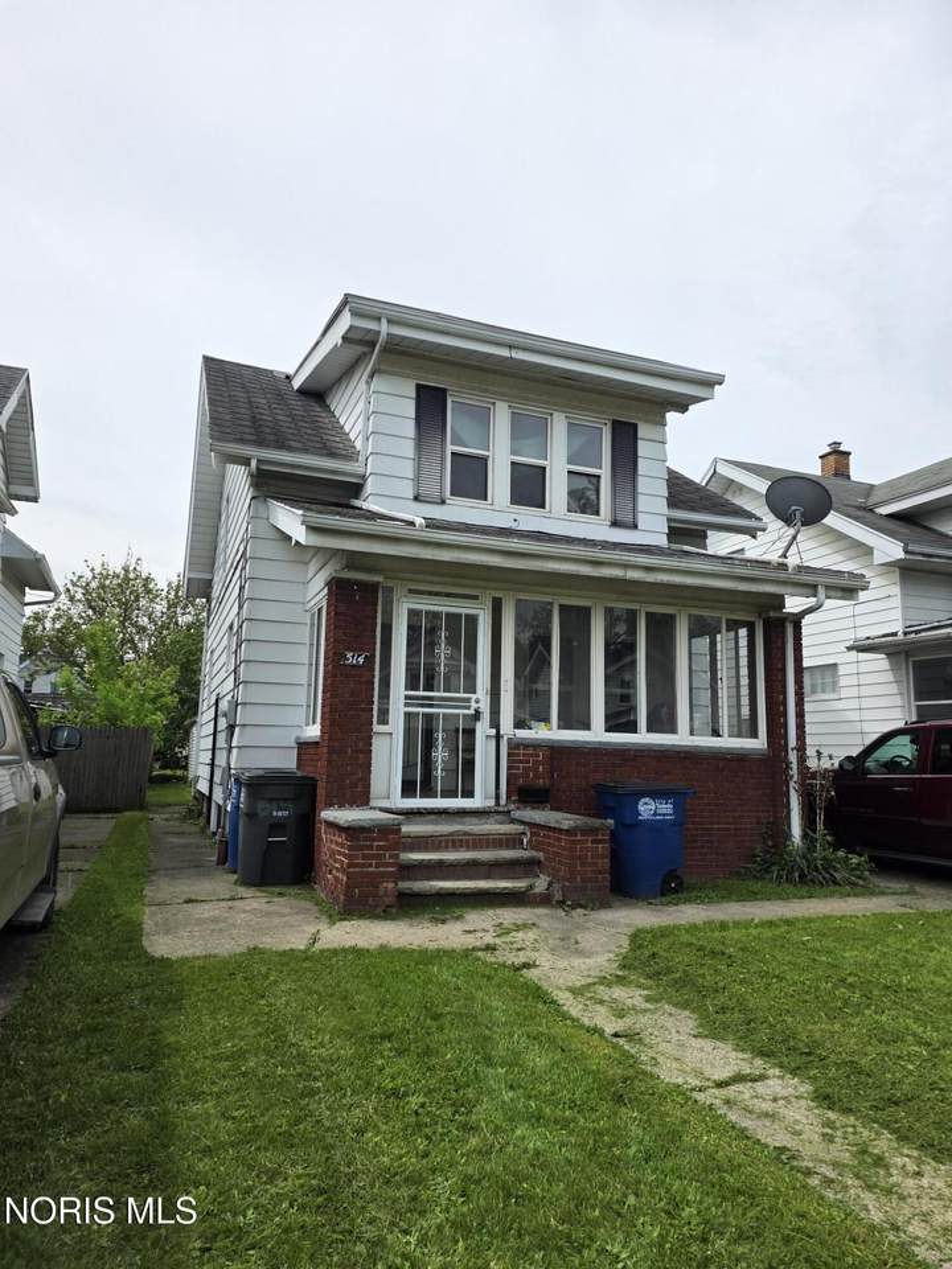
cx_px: 476
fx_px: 843
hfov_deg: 58.9
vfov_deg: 73.9
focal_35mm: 23
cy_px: 634
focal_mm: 6.3
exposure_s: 1/5958
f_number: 1.7
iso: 80
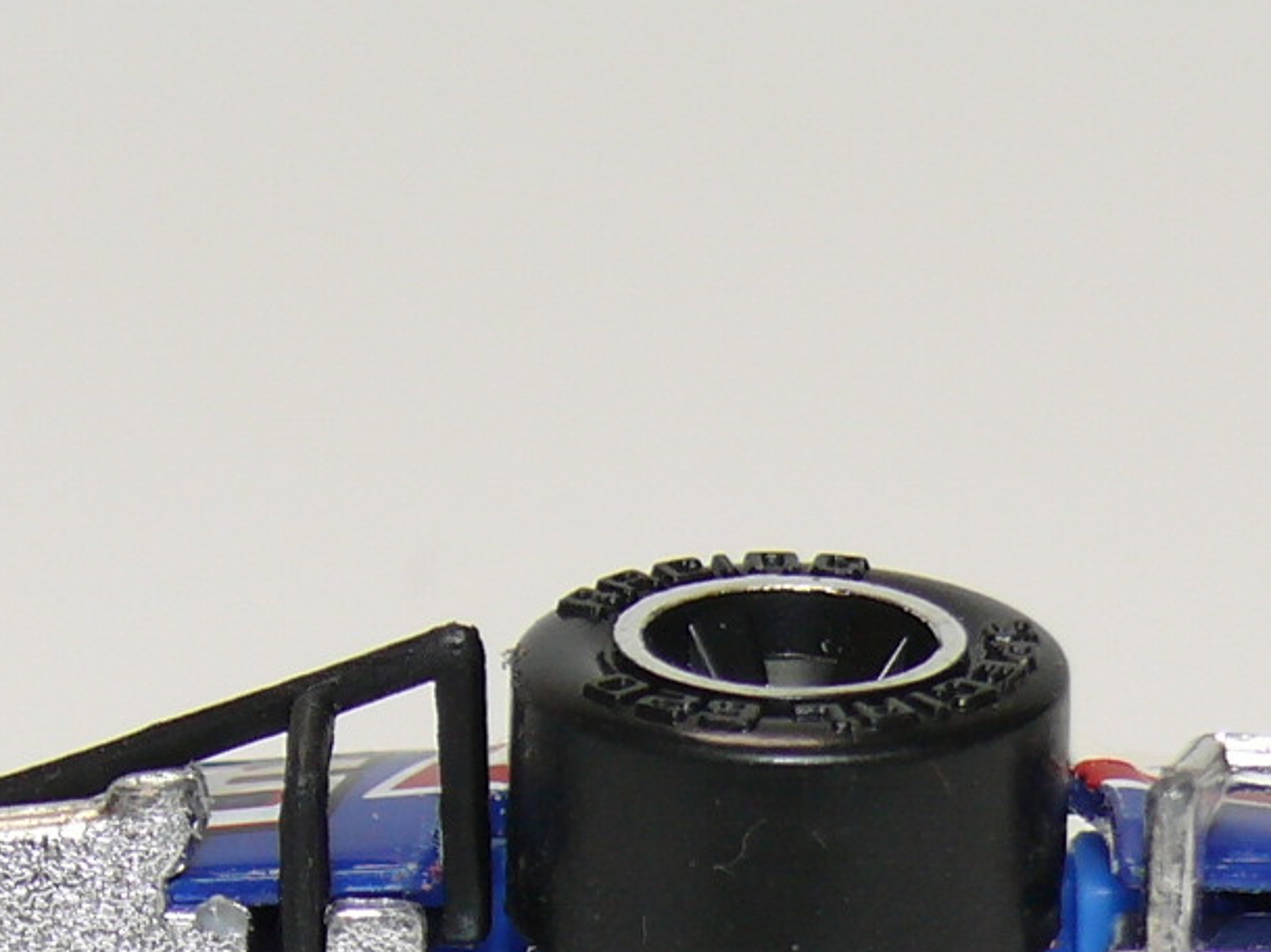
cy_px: 1117
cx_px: 86
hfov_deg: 8.4
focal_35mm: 234
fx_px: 8587
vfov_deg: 6.3
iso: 100
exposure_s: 1/30
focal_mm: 12.5
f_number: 4
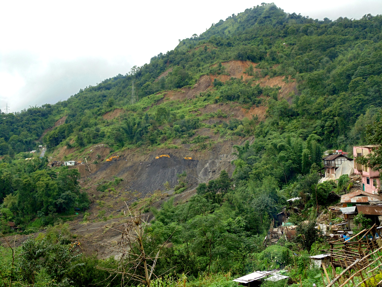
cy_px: 144
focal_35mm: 41
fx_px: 452
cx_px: 191
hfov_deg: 45.8
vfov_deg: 35.1
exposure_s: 1/200
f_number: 3.6
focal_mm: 7.4
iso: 80
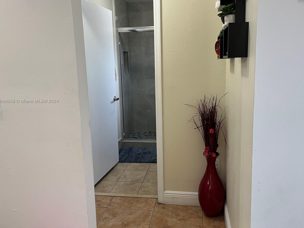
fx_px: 255
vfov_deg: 48.2
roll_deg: +1.8
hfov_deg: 61.6
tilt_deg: -8.7
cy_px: 101
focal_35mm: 29
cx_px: 160
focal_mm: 5.1
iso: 100
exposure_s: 1/60
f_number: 1.6
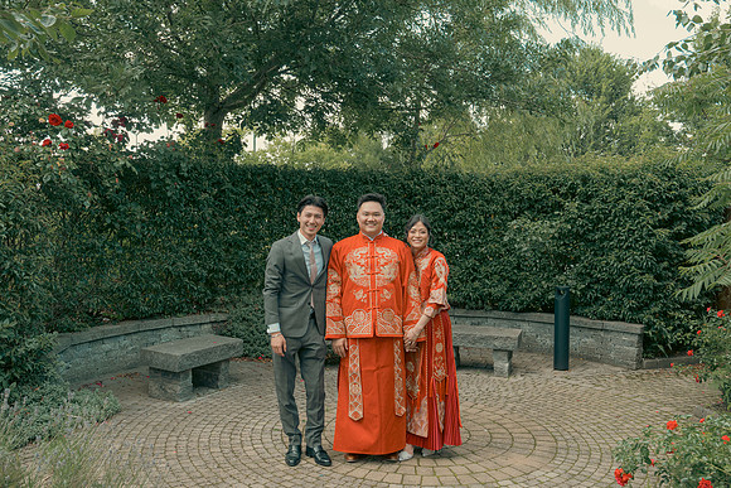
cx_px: 366
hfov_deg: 57.2
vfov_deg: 40.0
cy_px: 244
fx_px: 670
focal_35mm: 33
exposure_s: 1/160
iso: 400
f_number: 5.6
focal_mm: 33
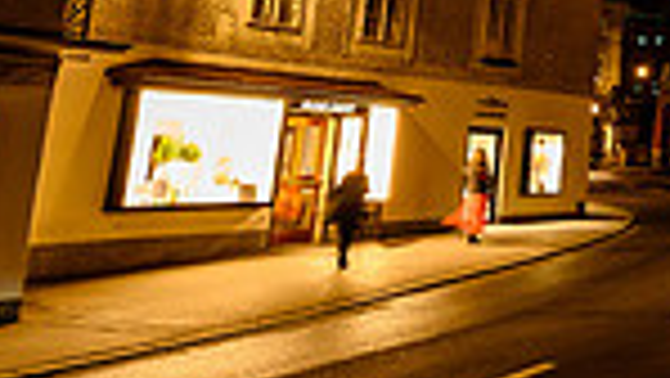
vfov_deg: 20.3
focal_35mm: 57
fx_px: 1013
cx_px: 962
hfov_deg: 27.4
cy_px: -16
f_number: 5.6
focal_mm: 14
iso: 500
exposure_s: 1/4
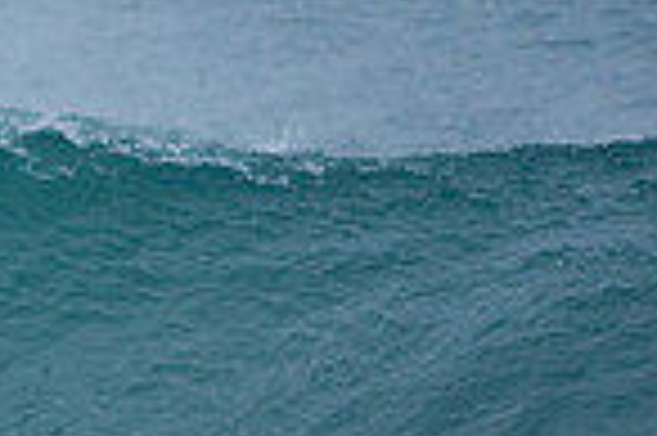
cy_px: 249
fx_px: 54469
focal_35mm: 2988
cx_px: -626
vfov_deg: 0.5
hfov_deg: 0.7
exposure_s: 1/1000
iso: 280
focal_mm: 500
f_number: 5.6
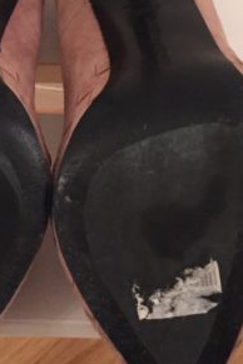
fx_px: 840
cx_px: 58
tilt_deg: -56.7
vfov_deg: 24.4
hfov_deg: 16.4
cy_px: 133
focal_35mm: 83
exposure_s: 1/25
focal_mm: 4.15
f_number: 2.2
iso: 250
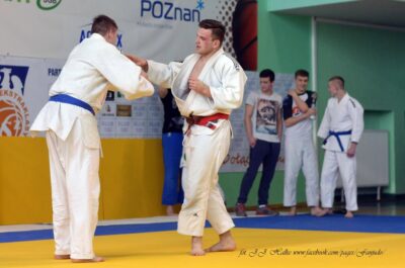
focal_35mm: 75
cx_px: 202
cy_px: 134
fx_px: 842
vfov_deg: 18.1
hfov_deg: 27.0
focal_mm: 50
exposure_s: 1/800
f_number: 2.5
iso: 1000
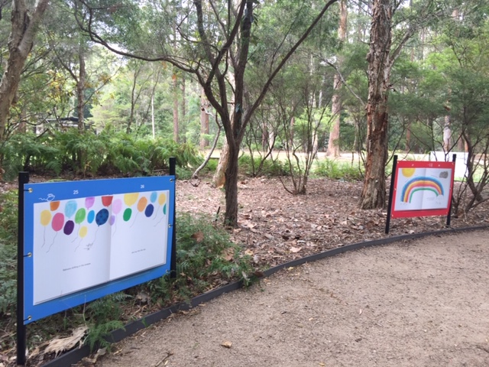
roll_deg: -3.9
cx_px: 244
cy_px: 184
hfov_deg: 61.7
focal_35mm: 29
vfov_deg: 48.2
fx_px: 410
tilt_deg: -3.5
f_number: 2.2
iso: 32
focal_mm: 4.15
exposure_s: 1/100
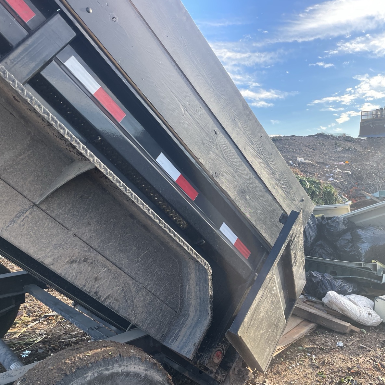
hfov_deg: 51.9
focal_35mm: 31
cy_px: 192
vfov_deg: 52.5
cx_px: 244
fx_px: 390
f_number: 1.6
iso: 32
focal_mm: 4.2
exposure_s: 1/496
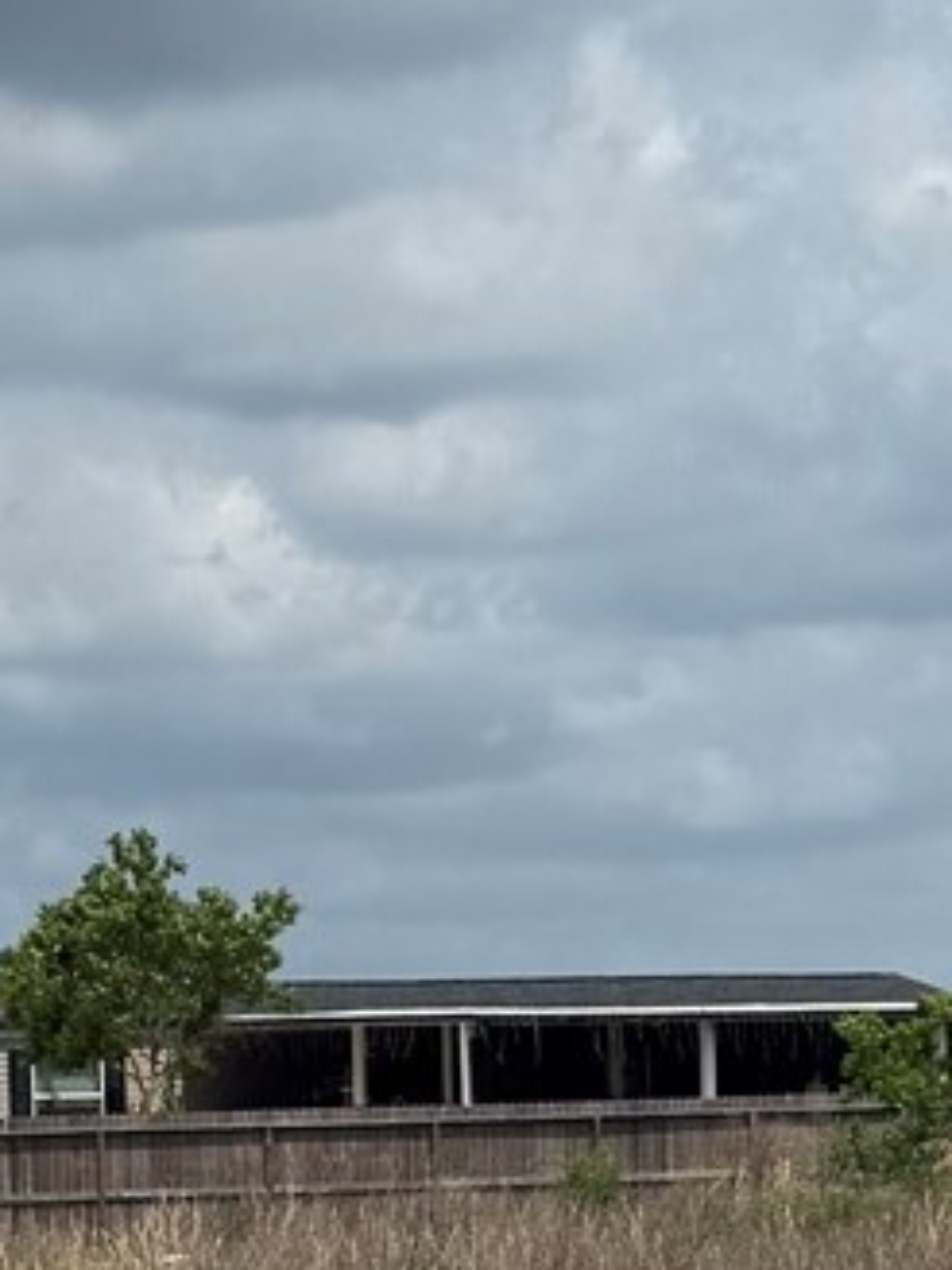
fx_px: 5500
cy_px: 1901
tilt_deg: -7.0
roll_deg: +1.7
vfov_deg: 12.5
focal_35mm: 150
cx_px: 294
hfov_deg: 9.9
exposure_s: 1/8130
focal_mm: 6.76
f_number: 1.78
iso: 80
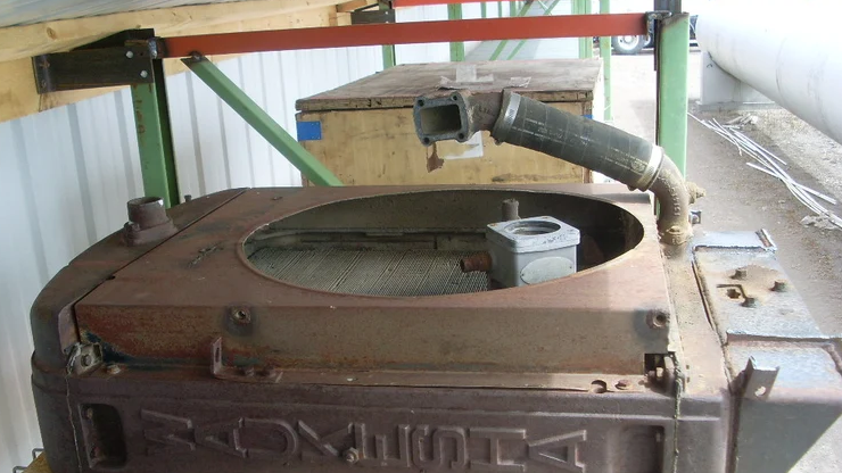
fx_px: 938
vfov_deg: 28.3
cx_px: 419
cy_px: 289
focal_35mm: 42
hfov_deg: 48.4
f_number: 3
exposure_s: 1/250
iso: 80
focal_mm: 6.3
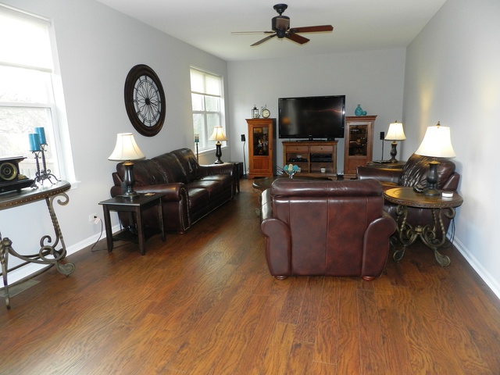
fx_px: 332
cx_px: 250
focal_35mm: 23
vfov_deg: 58.9
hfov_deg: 73.9
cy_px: 188
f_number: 3.4
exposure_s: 1/30
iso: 200
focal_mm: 4
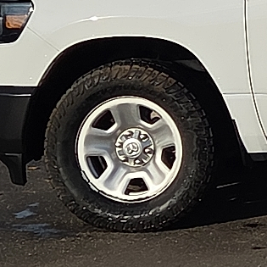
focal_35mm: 202
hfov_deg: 8.1
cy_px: 5
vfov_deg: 8.6
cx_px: 587
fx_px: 1763
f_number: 1.8
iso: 63
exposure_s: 1/10000
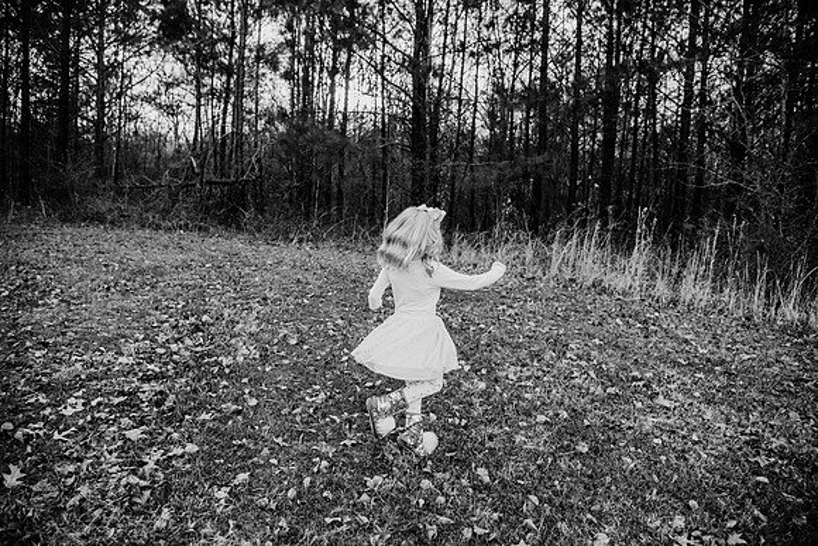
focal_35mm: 24
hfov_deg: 73.7
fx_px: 545
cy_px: 273
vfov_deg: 53.2
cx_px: 409
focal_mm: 24
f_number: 4
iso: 800
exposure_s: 1/800
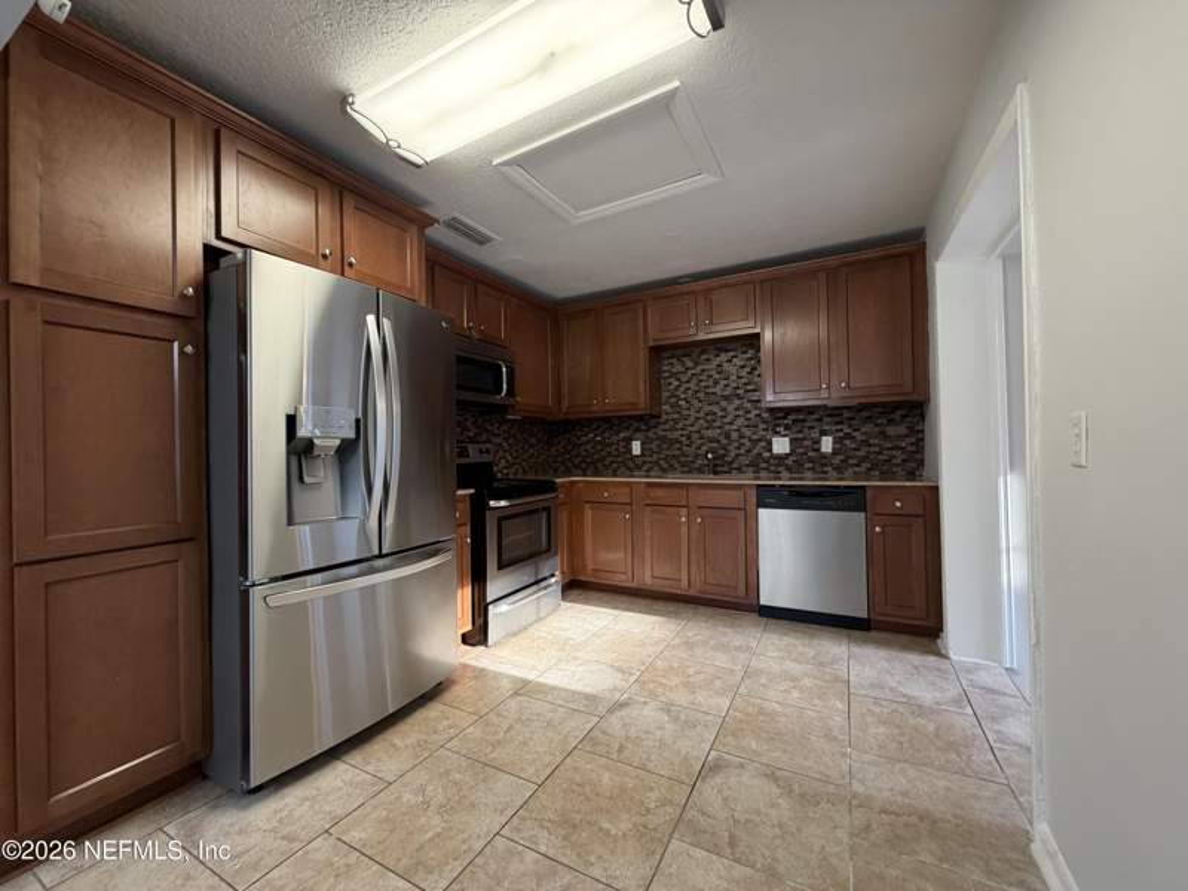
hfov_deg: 102.1
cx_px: 594
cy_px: 446
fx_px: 480
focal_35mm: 14
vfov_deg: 85.7
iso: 200
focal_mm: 2.22
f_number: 2.2
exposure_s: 1/60
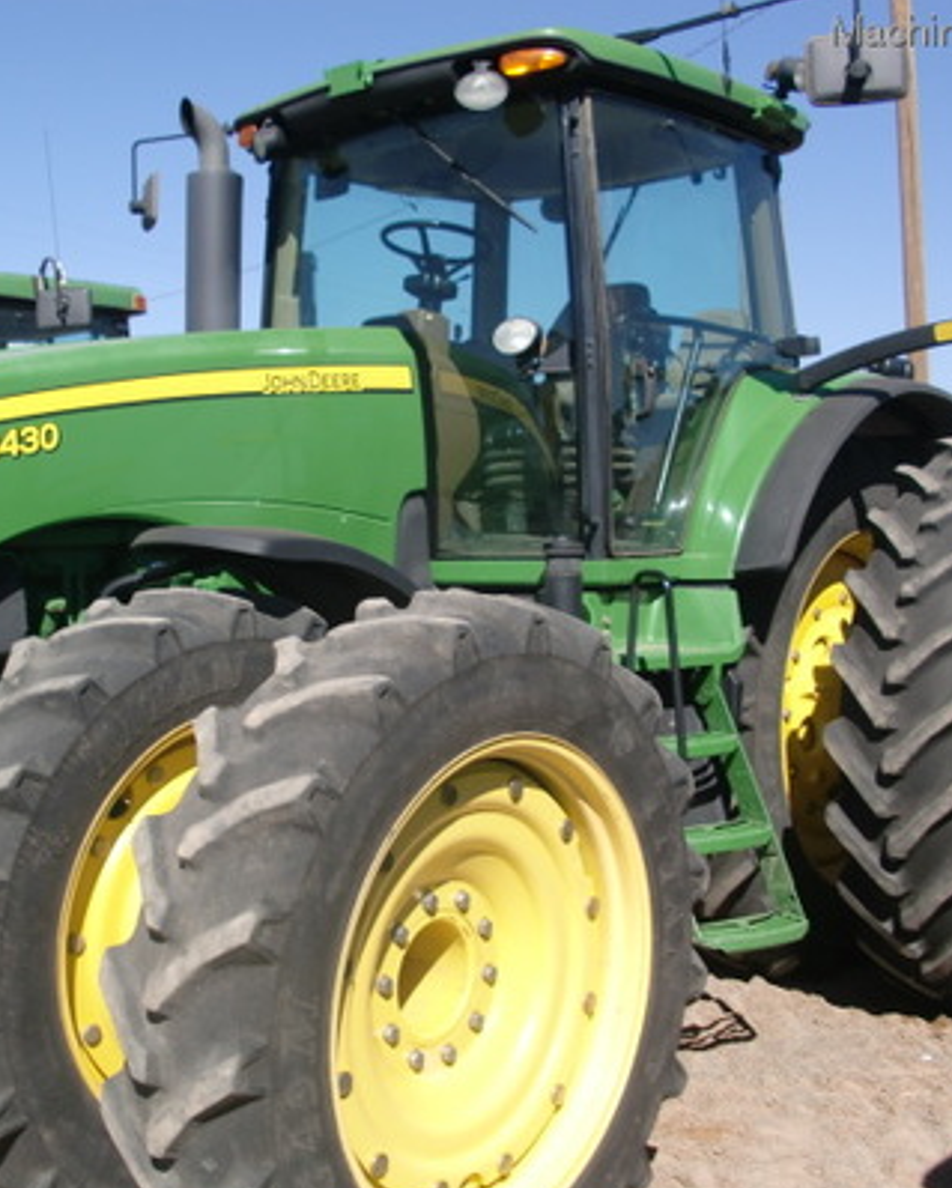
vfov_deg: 38.8
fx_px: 1689
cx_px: 373
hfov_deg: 31.4
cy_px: 597
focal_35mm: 48
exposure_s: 1/160
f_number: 7.9
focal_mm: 6.3
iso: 64
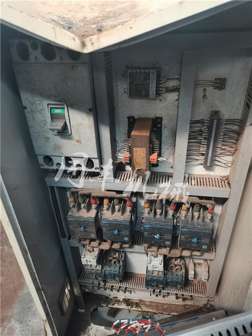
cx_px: 126
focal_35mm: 26
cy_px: 168
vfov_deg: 67.3
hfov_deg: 53.1
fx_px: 252
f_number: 1.8
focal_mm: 5.58
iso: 125
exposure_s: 1/50
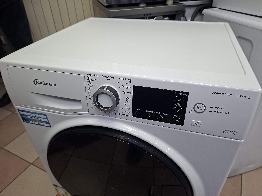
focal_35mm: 23
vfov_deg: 58.9
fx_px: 174
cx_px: 131
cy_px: 98
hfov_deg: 73.9
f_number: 1.8
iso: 250
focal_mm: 5.54
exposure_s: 1/100
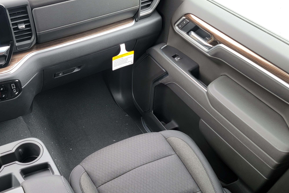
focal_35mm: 38
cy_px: 120
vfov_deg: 34.9
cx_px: 100
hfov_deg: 49.9
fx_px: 305
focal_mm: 6.7
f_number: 1.8
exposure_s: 1/120
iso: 80
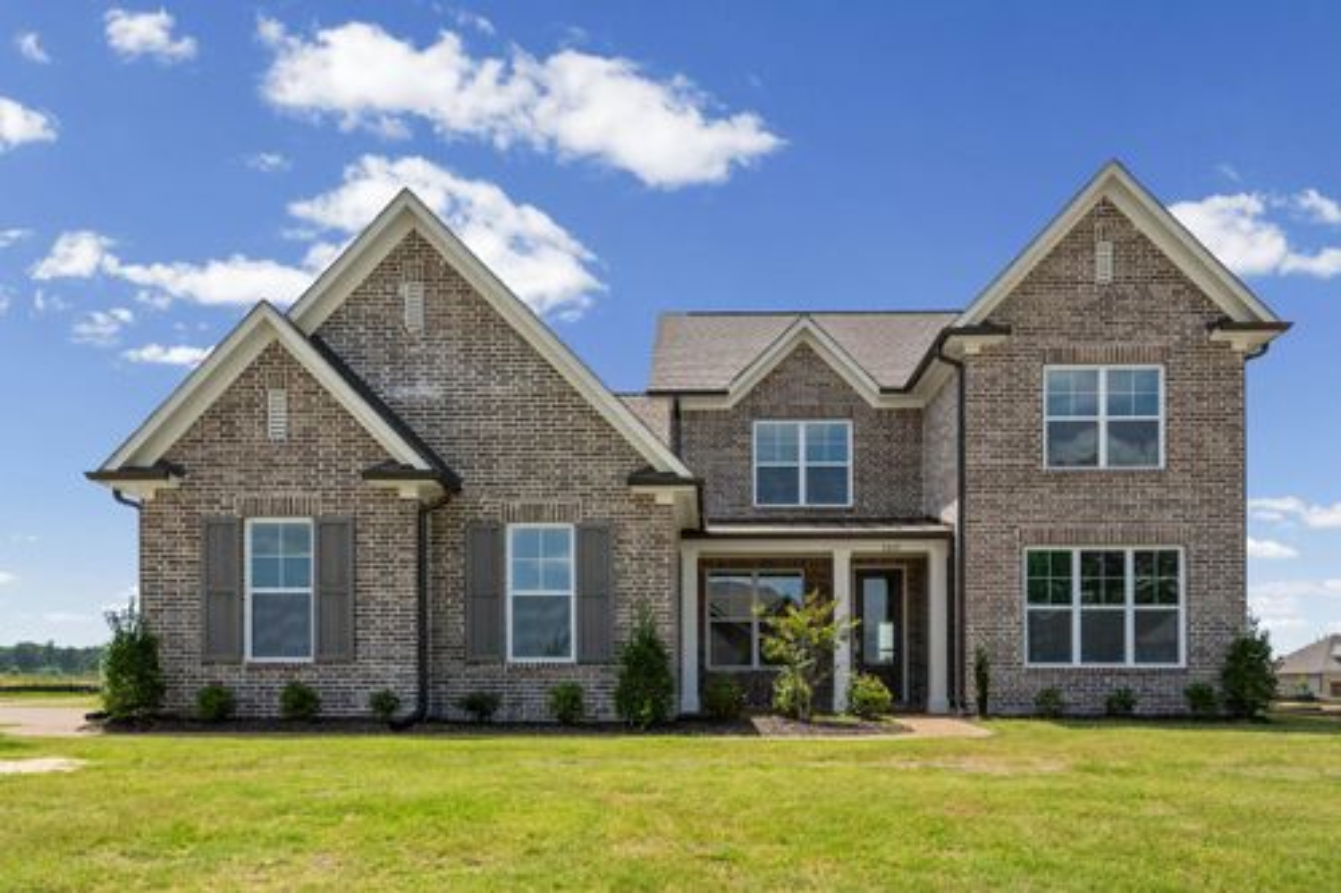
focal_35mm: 26
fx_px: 968
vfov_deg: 49.5
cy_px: 446
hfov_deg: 69.4
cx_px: 670
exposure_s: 1/1000
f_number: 9.5
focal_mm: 26
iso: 800
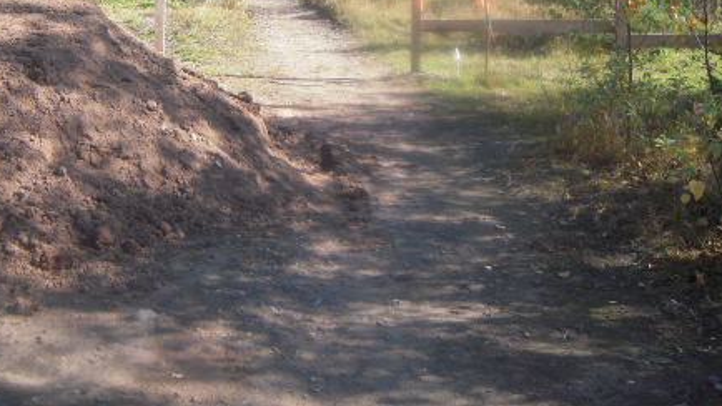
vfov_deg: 25.3
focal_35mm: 45
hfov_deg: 45.1
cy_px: 8
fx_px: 861
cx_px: 270
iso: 100
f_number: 2.7
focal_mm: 5
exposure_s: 1/400
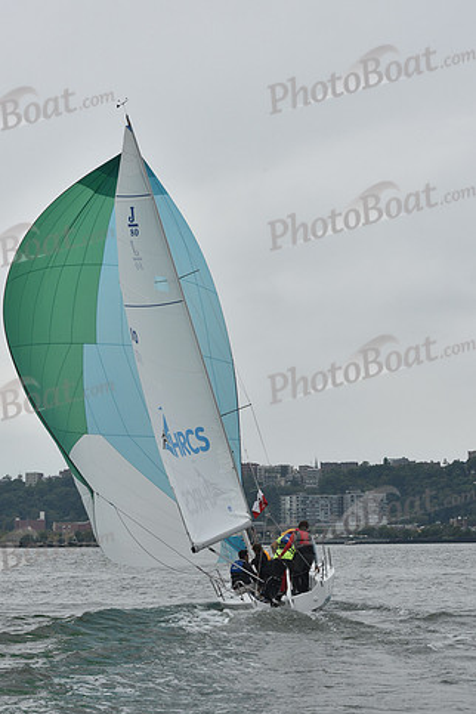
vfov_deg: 24.2
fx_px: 1666
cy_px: 310
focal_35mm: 84
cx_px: 191
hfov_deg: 16.2
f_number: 11
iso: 400
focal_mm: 70
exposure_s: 1/800
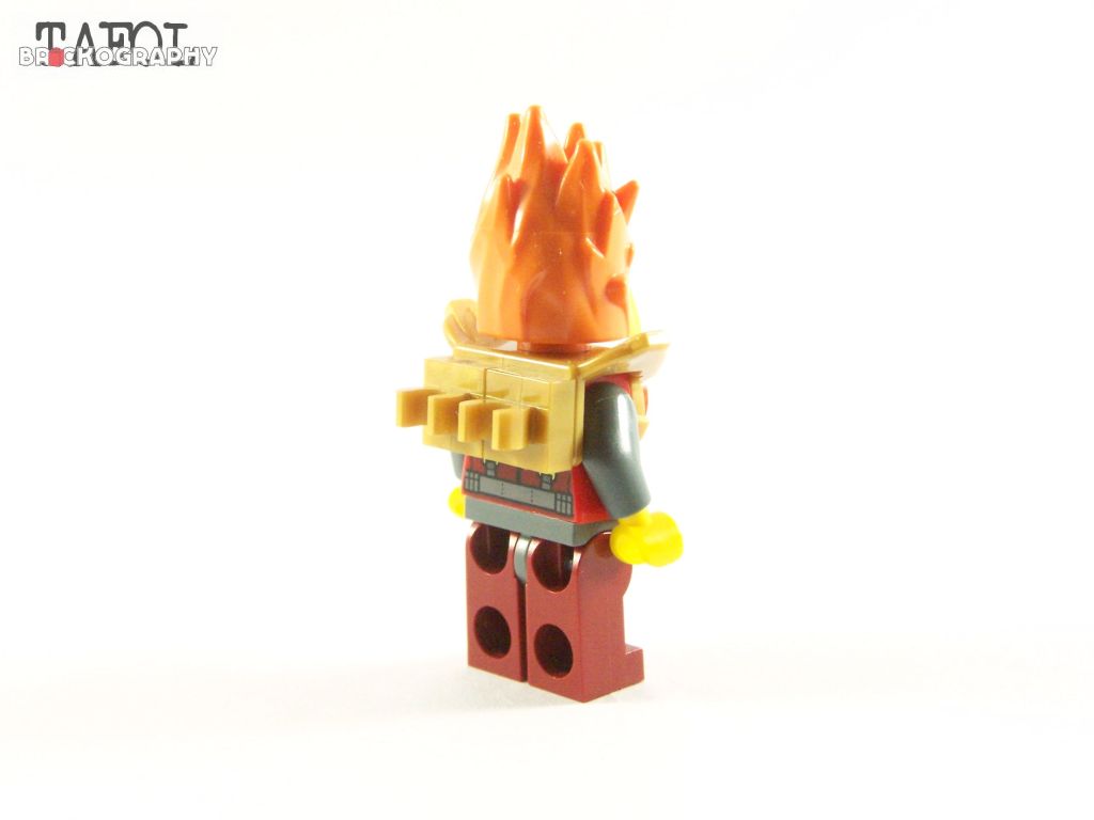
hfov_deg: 26.0
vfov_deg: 19.6
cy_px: 410
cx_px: 547
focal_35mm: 75
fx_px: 2370
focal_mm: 12.4
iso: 400
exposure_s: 1/60
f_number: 4
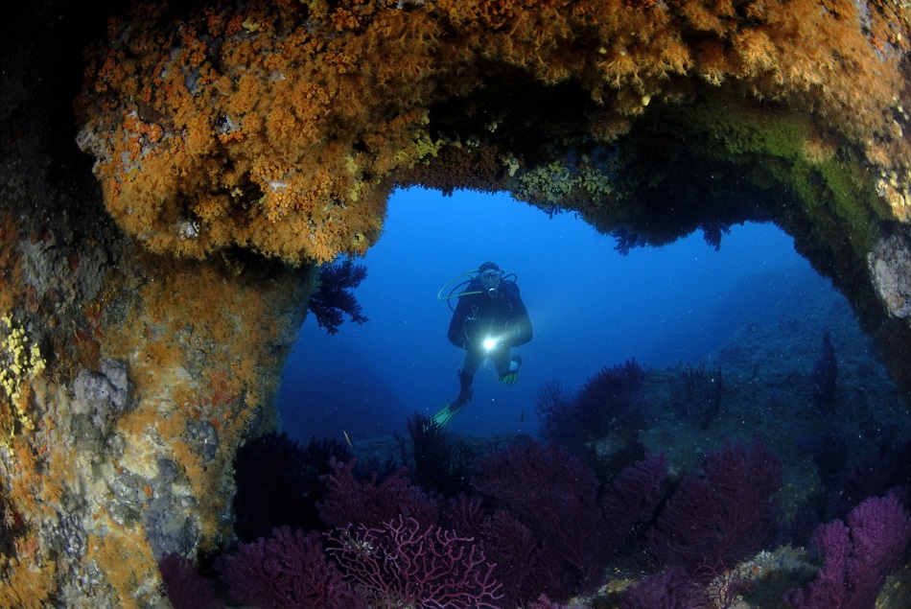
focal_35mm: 16
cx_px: 456
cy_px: 304
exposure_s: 1/60
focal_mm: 10.5
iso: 400
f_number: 9
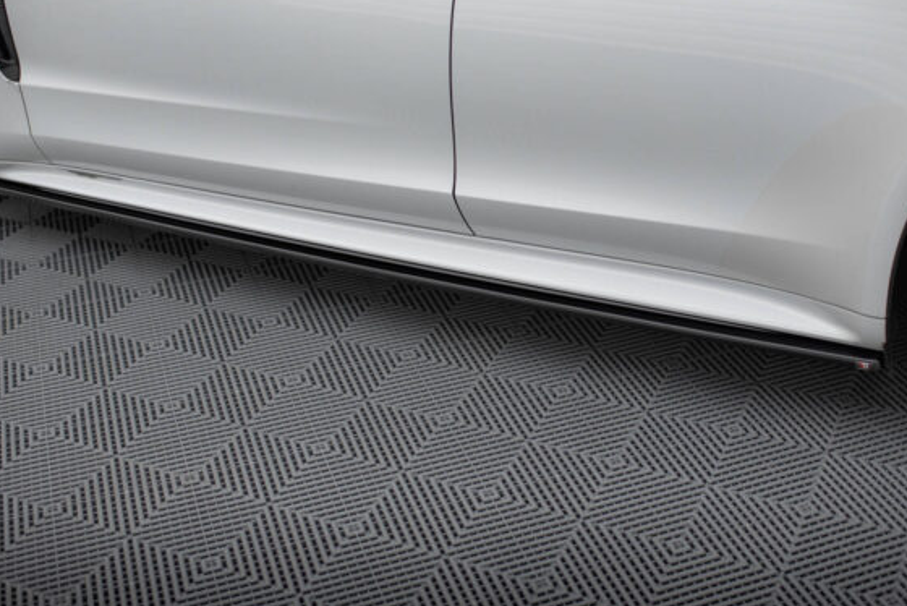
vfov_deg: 26.9
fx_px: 1260
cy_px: 230
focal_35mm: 50
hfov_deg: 39.6
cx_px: 473
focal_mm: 35
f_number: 2.5
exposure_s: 1/200
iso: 500
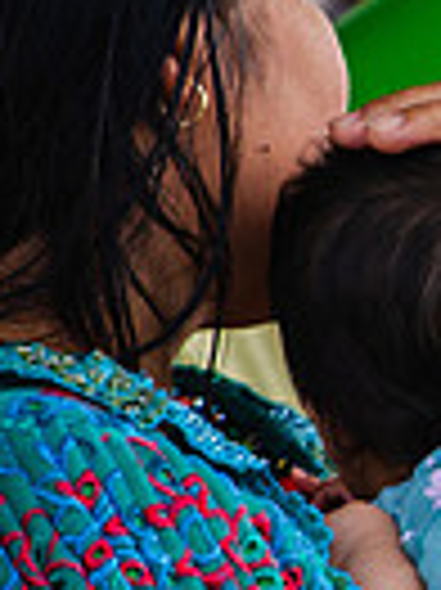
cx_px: 783
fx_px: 14615
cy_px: 230
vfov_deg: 2.3
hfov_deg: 1.7
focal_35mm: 859
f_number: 5
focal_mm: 135
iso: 400
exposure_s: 1/400
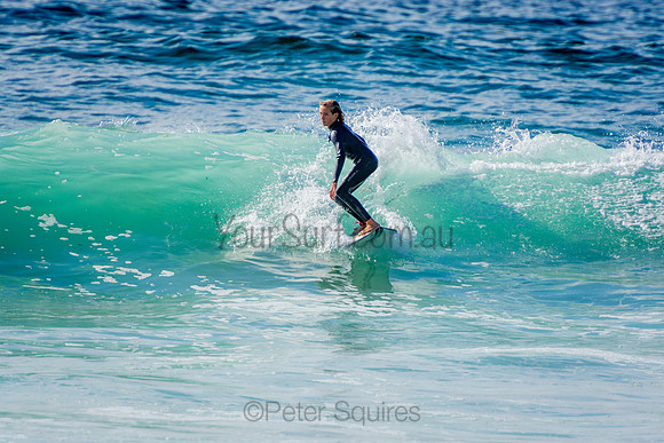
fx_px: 11069
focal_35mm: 600
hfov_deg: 3.4
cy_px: 222
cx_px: 332
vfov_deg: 2.3
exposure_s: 1/2000
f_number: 5.6
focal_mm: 400
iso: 250
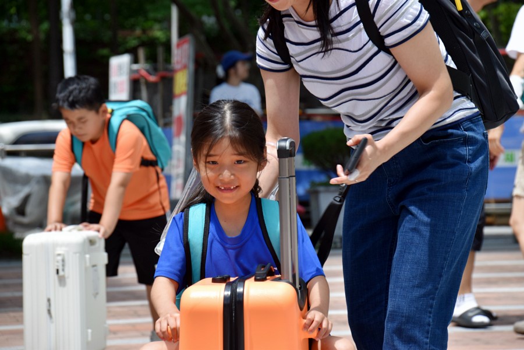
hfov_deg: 11.0
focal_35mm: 188
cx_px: 262
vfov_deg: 7.3
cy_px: 175
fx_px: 2729
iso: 200
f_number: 9
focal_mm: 125
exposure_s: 1/320
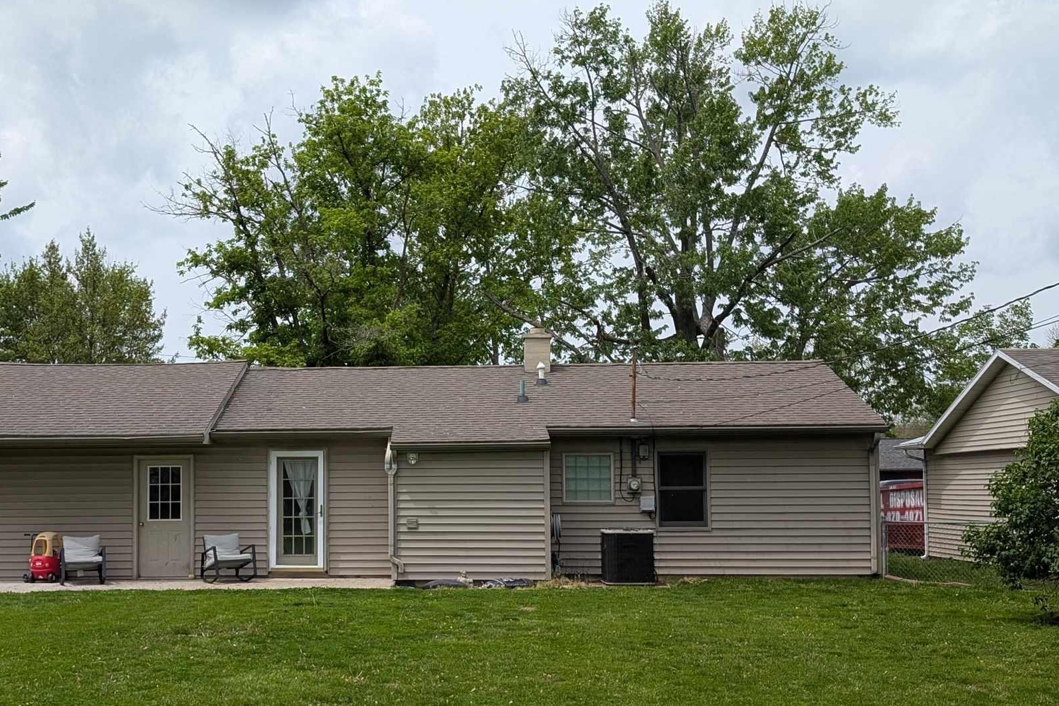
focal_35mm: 48
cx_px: 375
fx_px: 1412
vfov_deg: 28.0
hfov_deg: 40.7
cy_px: 398
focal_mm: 6.9
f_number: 1.68
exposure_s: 1/1212
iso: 21
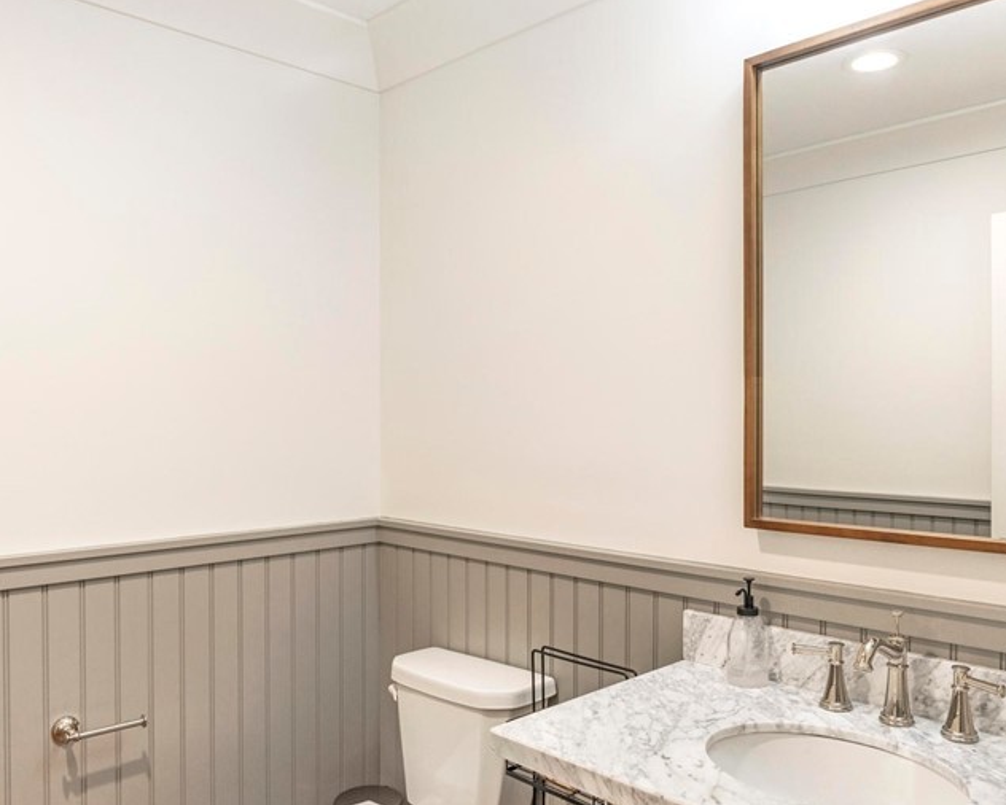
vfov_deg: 49.9
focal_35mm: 29
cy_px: 449
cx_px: 549
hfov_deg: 60.3
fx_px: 864
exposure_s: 1/60
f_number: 6.3
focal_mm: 18
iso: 200
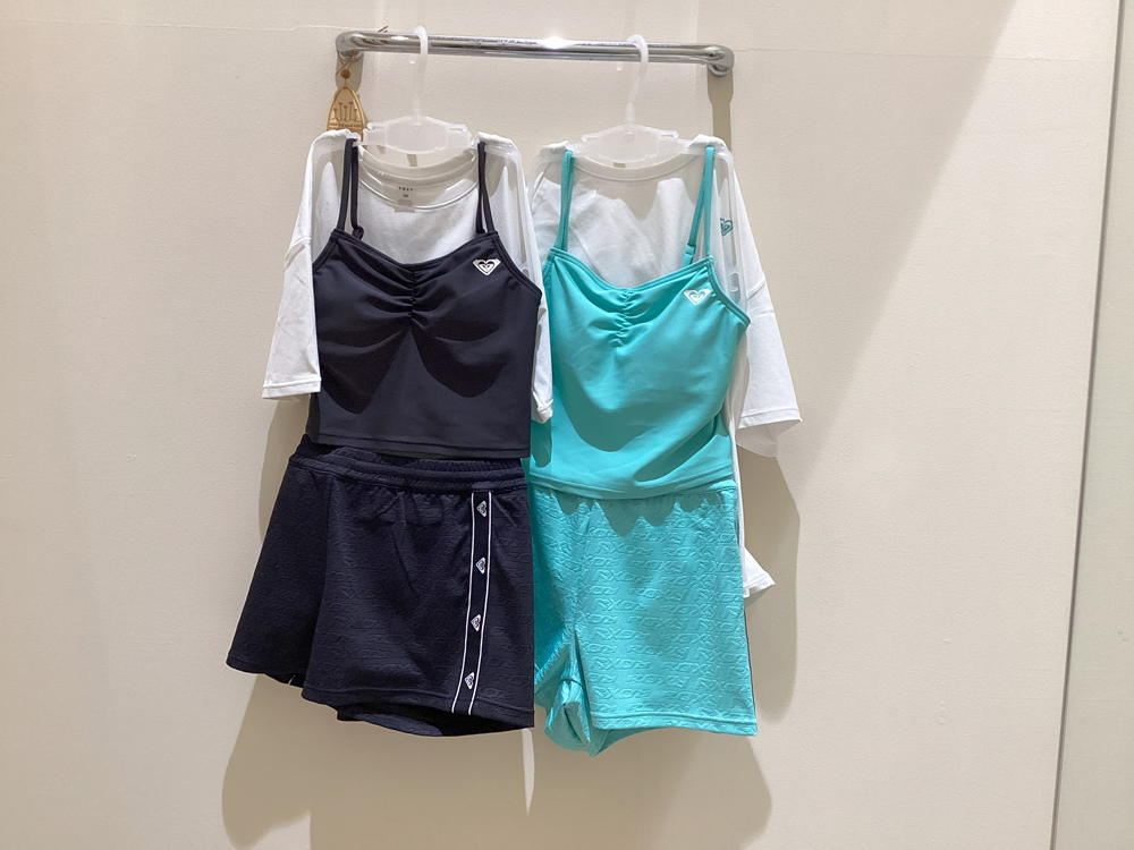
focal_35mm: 31
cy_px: 425
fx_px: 1016
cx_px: 567
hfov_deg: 58.4
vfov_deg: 45.4
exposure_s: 1/50
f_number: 2.4
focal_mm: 3.3
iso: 100
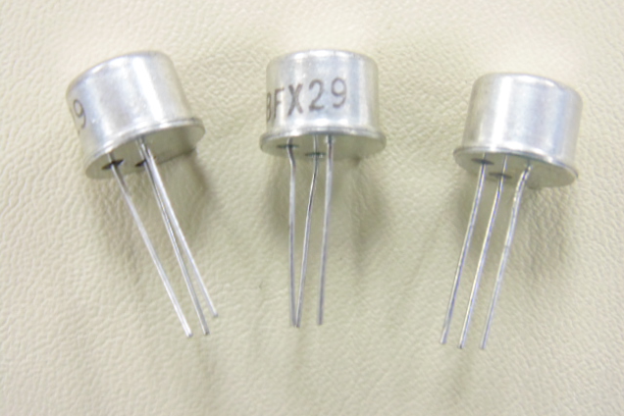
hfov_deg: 29.7
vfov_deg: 20.0
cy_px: 195
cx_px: 313
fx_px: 1179
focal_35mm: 68
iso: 400
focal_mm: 11.7
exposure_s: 1/20
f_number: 4.1
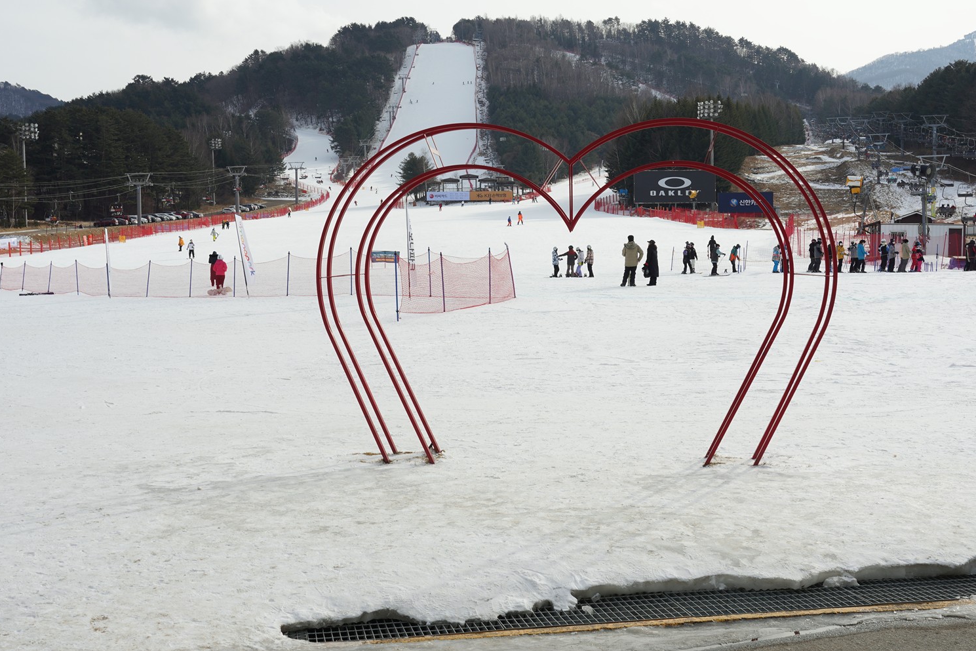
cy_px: 310
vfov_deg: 28.7
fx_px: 1274
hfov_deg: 41.9
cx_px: 481
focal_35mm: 47
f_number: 13
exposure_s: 1/100
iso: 100
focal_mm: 35
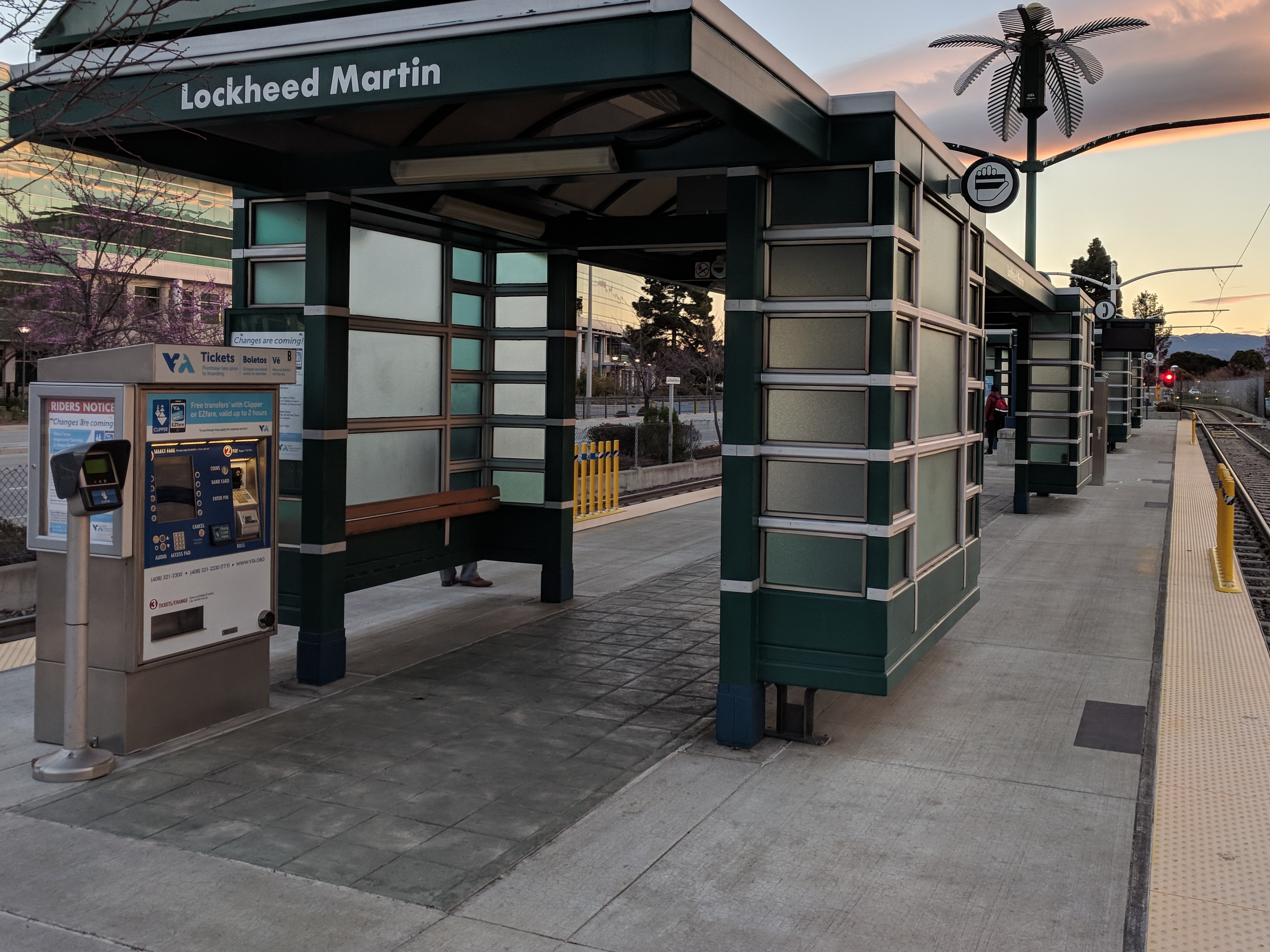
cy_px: 382
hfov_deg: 55.3
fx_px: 1211
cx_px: 657
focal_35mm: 33
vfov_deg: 42.7
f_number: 2
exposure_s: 1/177
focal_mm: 4.67
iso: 50
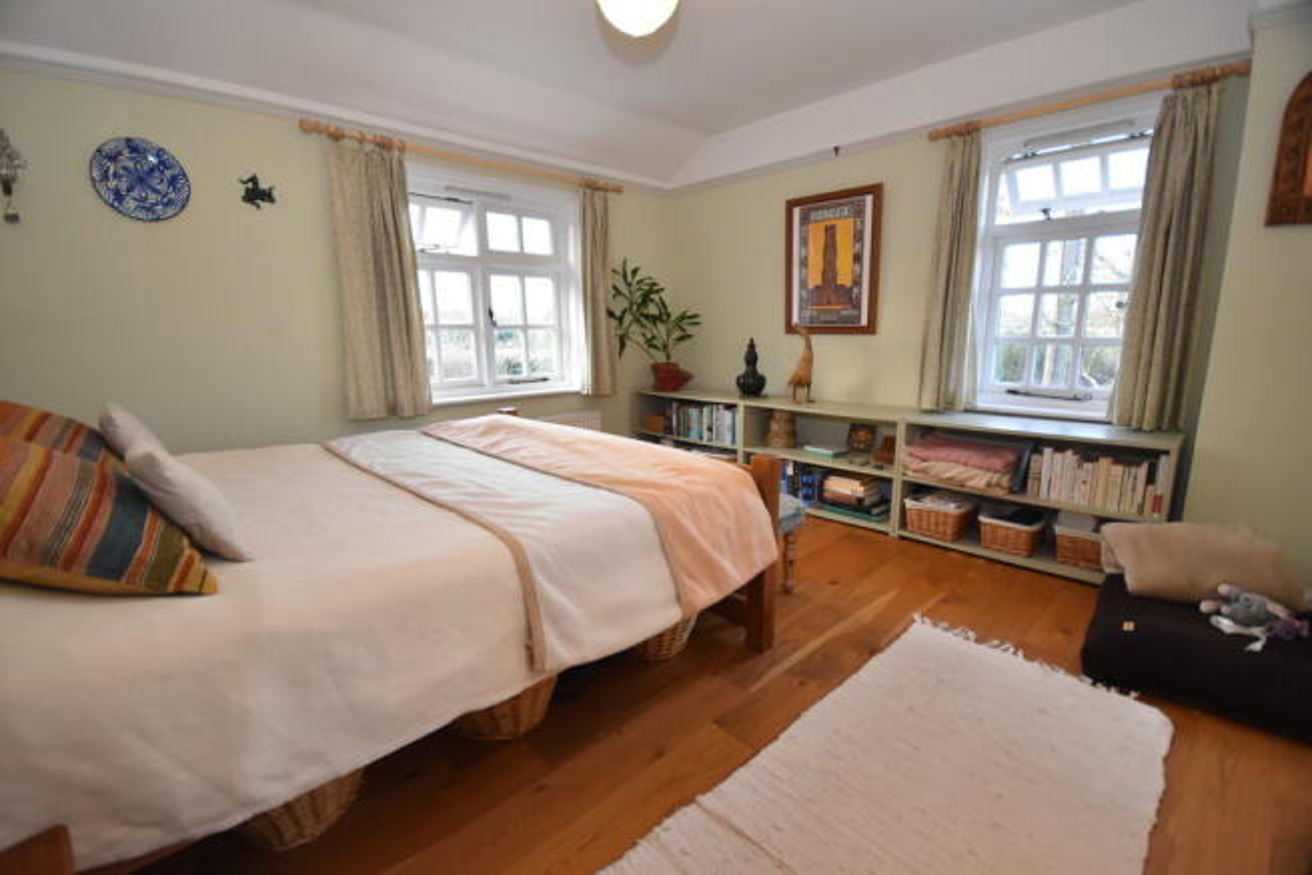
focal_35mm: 15
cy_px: 438
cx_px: 656
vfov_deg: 77.4
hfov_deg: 100.4
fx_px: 547
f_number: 4.5
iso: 800
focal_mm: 10
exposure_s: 1/80
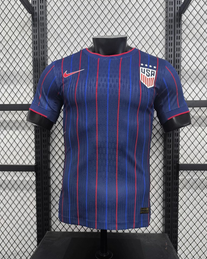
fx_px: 192
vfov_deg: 67.9
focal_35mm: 25
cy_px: 143
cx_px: 108
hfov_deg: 56.8
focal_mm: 6.14
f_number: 1.65
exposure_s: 1/50
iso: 500
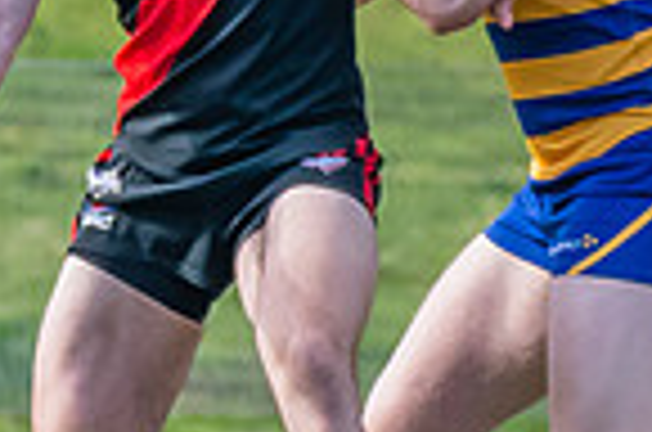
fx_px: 39323
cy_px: 127
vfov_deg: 0.6
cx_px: -203
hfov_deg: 0.9
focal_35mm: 2176
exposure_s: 1/1600
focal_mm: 220
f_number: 5.3
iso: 720
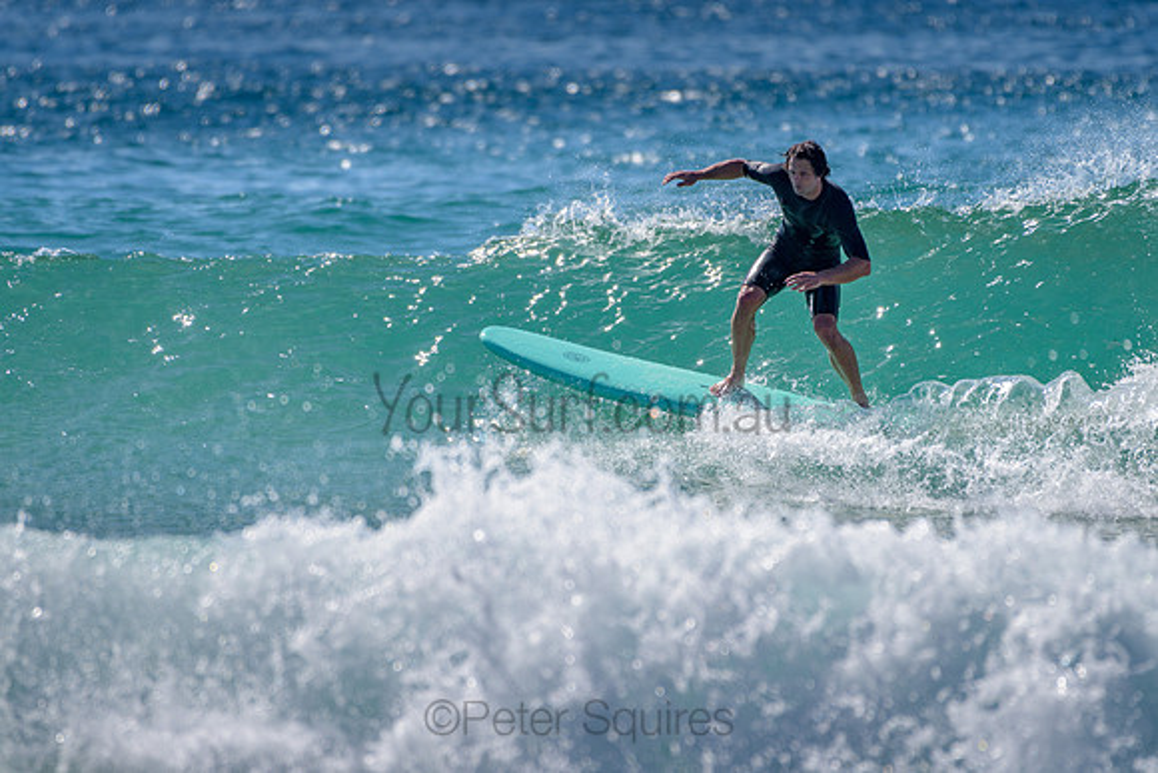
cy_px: 308
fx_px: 19717
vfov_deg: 2.2
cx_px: 570
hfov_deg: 3.4
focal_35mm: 613
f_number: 5.6
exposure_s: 1/2000
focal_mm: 500
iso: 100
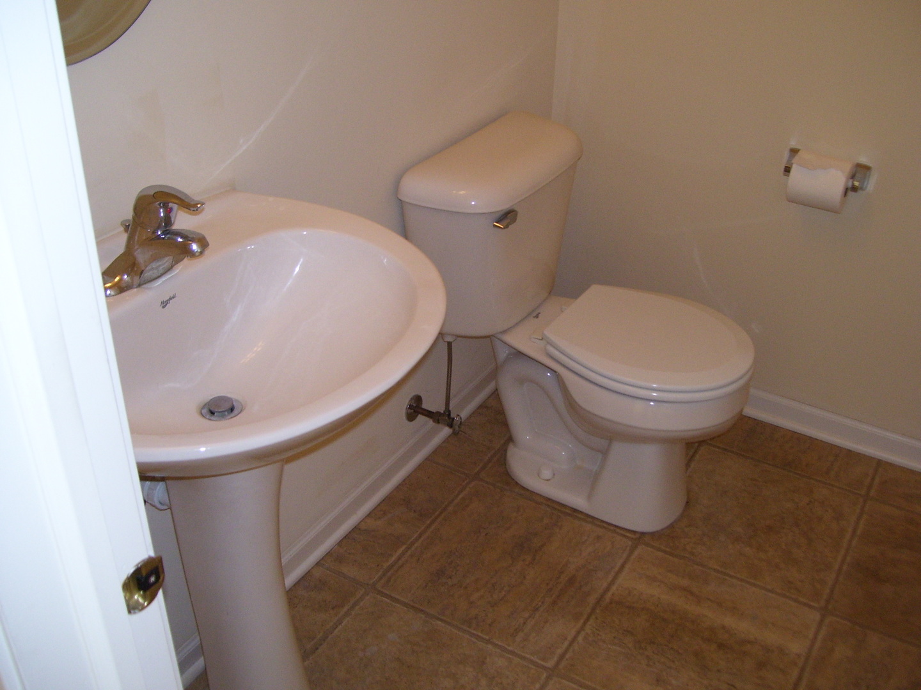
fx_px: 984
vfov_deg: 38.7
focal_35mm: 37
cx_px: 460
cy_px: 345
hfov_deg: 50.1
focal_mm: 6
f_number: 2.7
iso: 125
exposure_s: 1/60
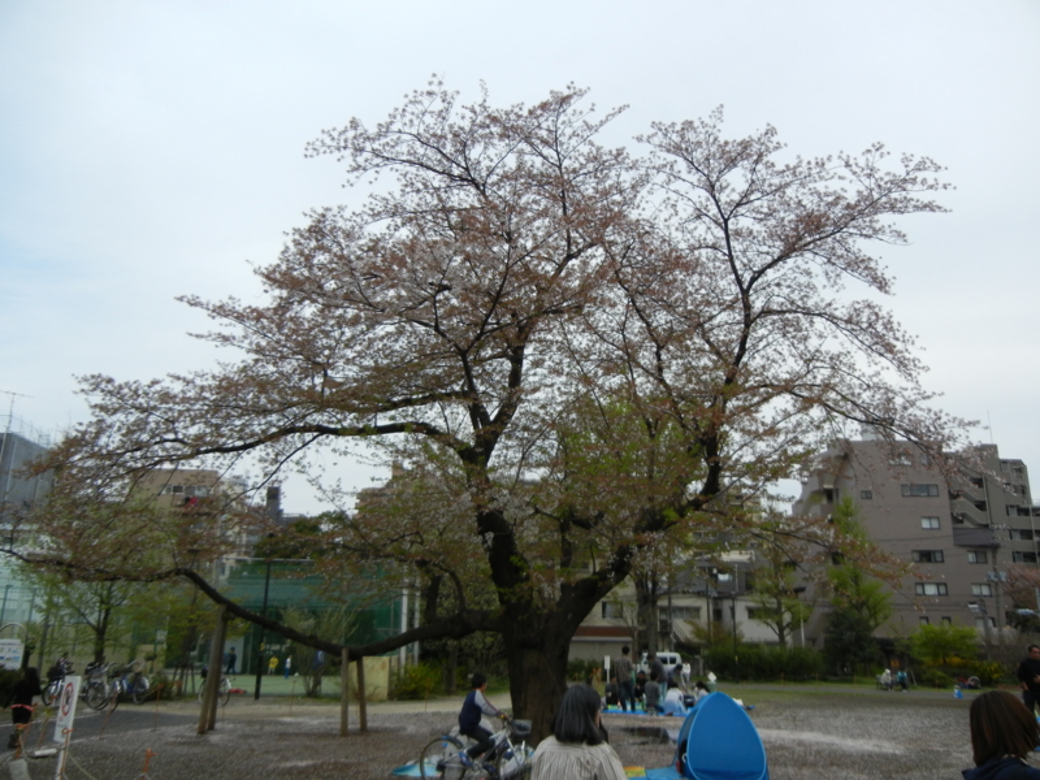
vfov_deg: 46.8
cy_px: 390
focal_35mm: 30
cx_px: 520
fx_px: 901
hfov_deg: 60.0
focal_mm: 5.4
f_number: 3.5
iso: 160
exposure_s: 1/976
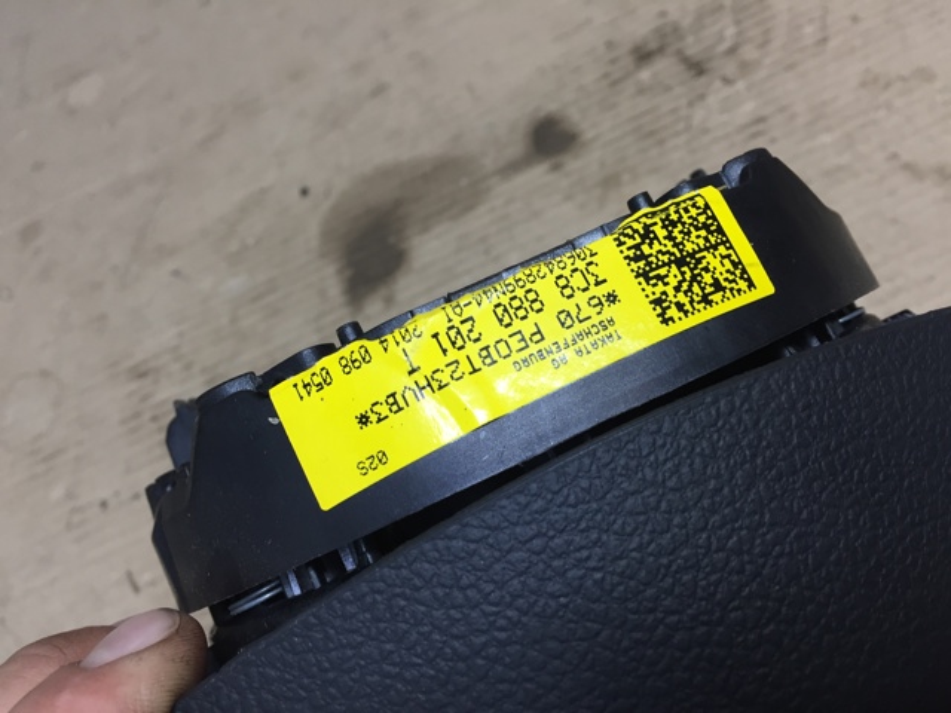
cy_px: 356
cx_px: 476
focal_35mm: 29
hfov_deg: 61.7
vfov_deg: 48.2
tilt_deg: -54.8
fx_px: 797
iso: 50
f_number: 2.2
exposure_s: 1/33
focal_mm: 4.15
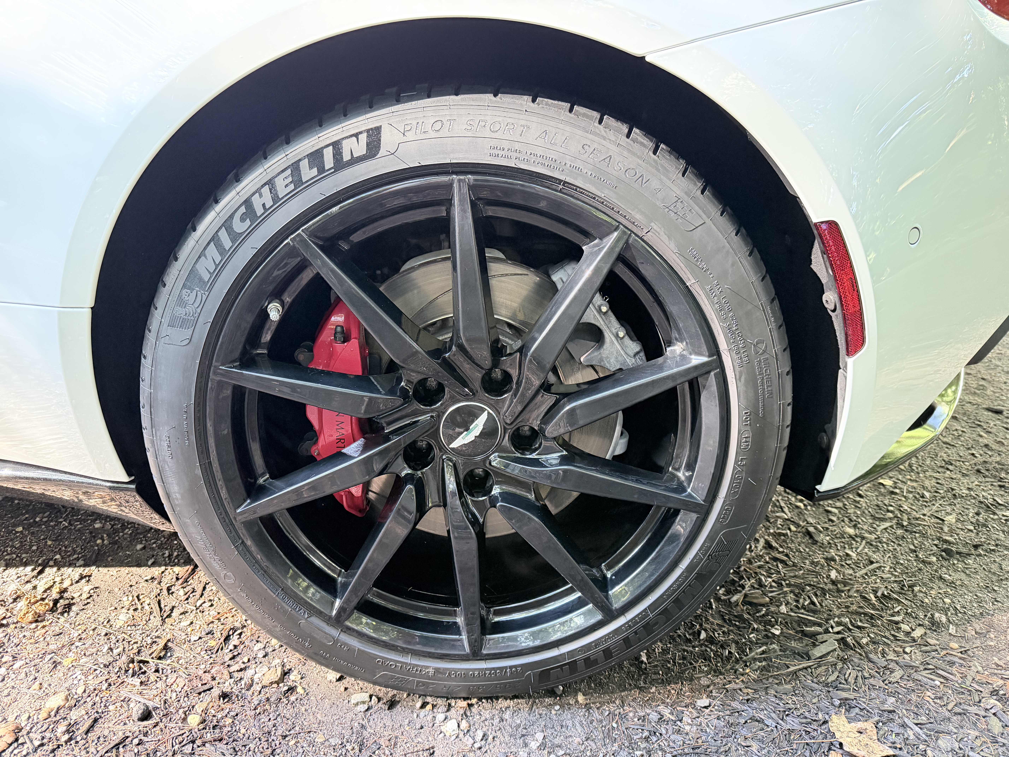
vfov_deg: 56.8
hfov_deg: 71.6
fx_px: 700
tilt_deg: -19.3
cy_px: 378
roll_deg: -3.4
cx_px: 504
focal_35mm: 24
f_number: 1.78
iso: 640
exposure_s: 1/60
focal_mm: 6.76
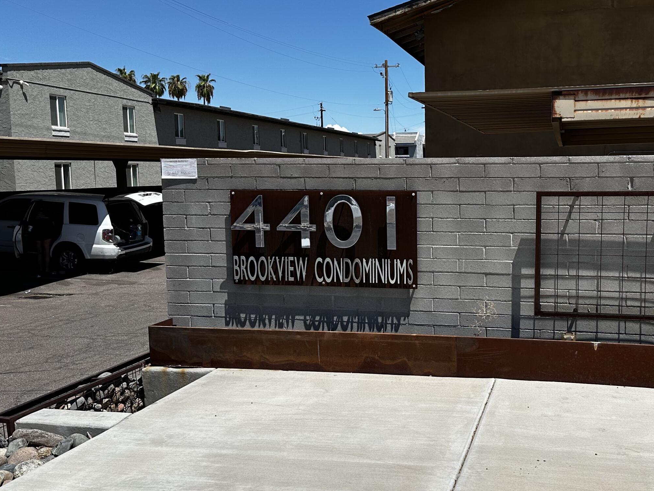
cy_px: 242
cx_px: 446
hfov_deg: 50.3
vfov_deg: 39.7
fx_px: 680
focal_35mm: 36
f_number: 1.78
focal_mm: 6.86
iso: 80
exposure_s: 1/7576
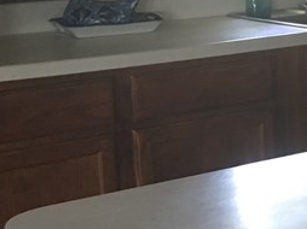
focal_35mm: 117
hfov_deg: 14.8
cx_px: 548
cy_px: 80
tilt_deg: -9.2
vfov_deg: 12.6
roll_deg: +0.4
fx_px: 1037
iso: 64
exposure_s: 1/15
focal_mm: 4.15
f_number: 2.2
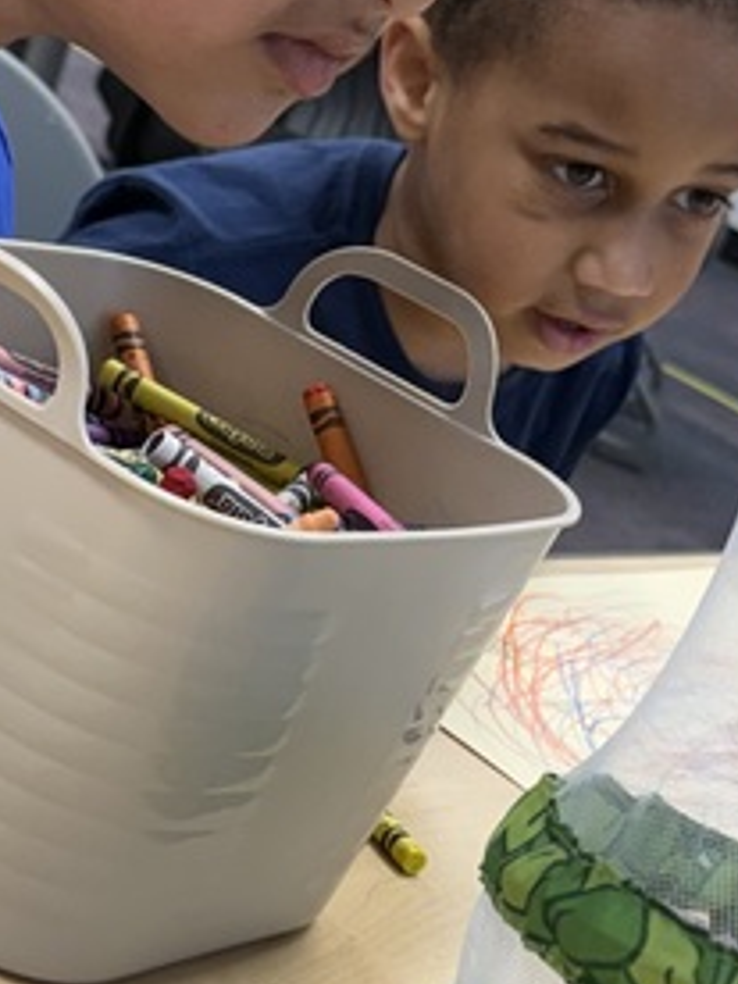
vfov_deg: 21.9
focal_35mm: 89
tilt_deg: -17.4
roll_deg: -21.2
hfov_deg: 16.6
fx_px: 2530
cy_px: 635
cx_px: 392
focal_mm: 6.76
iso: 160
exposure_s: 1/120
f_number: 1.78
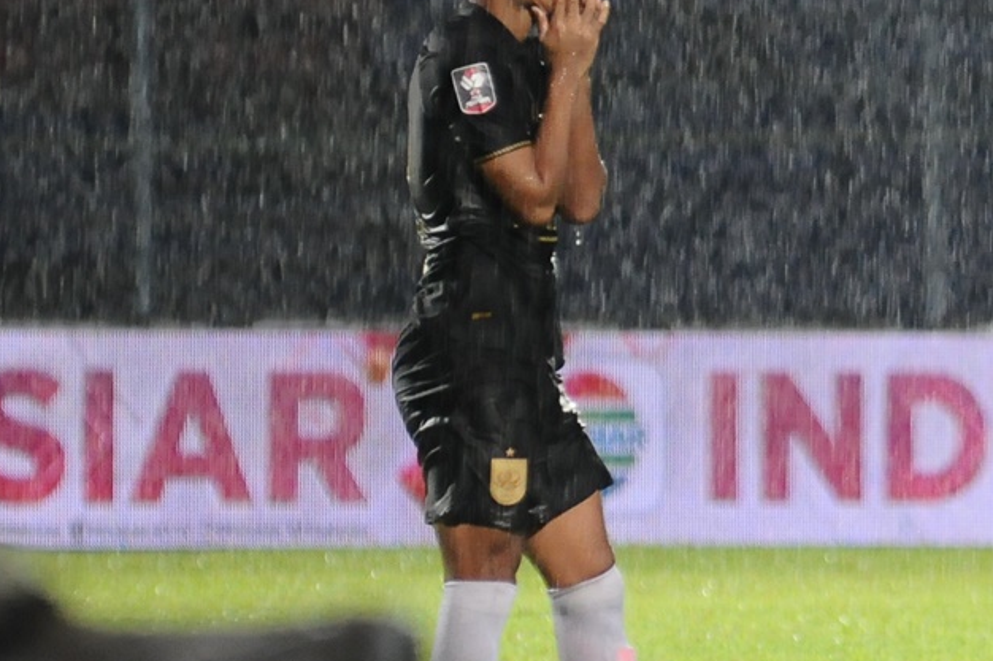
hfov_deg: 3.4
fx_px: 16903
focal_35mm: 613
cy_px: 270
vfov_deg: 2.2
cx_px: 844
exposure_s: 1/200
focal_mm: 200
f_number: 3.5
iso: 1000
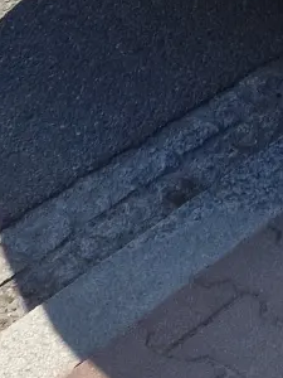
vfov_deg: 13.5
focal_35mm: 131
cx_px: 546
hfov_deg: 10.5
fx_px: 1428
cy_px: -304
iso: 50
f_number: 1.8
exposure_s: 1/1524
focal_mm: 5.4
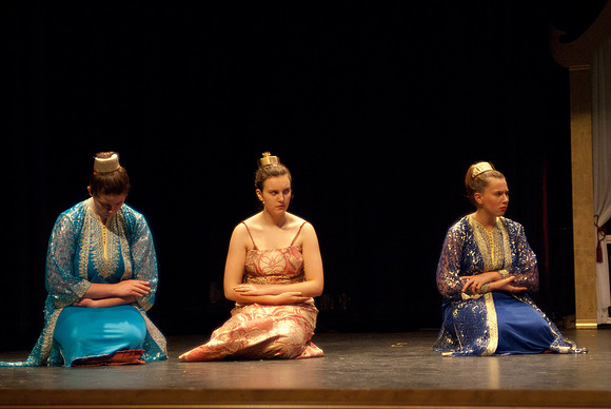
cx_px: 306
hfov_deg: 24.6
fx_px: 1402
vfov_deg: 16.6
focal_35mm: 82
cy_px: 204
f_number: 2.8
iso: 1000
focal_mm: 55
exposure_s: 1/160
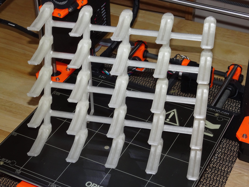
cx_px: 124
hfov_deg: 27.8
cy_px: 94
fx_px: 504
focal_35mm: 70
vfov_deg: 21.0
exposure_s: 1/60
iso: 200
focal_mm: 12.01
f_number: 5
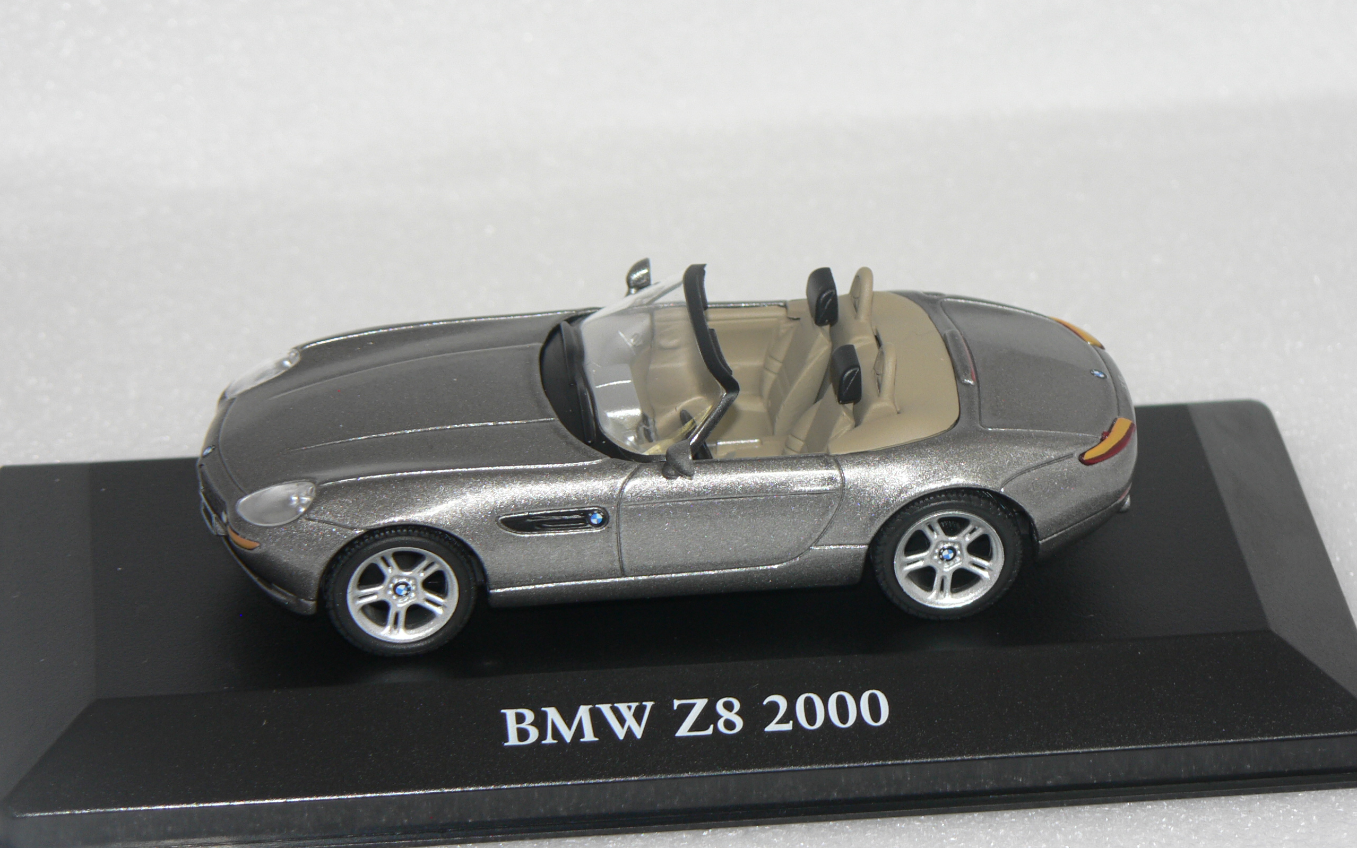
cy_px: 429
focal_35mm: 156
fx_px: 5769
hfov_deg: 13.4
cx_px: 678
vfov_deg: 8.4
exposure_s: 1/60
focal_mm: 24.6
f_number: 3.3
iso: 80
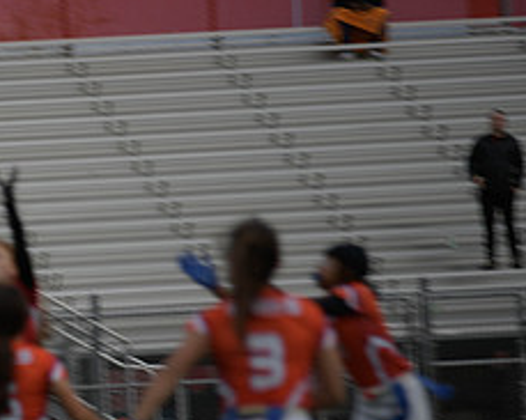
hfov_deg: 4.1
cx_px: -74
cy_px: 270
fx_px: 7391
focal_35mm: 475
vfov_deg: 3.3
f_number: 2.8
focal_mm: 200
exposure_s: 1/200
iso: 64
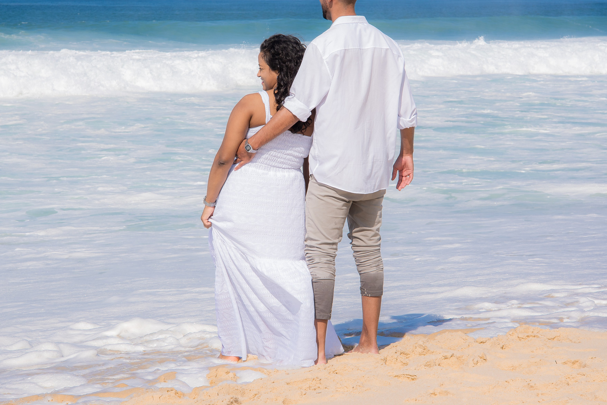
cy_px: 180
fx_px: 1703
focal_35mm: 101
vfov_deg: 13.6
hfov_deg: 20.2
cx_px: 266
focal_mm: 56
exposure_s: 1/500
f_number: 8
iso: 160
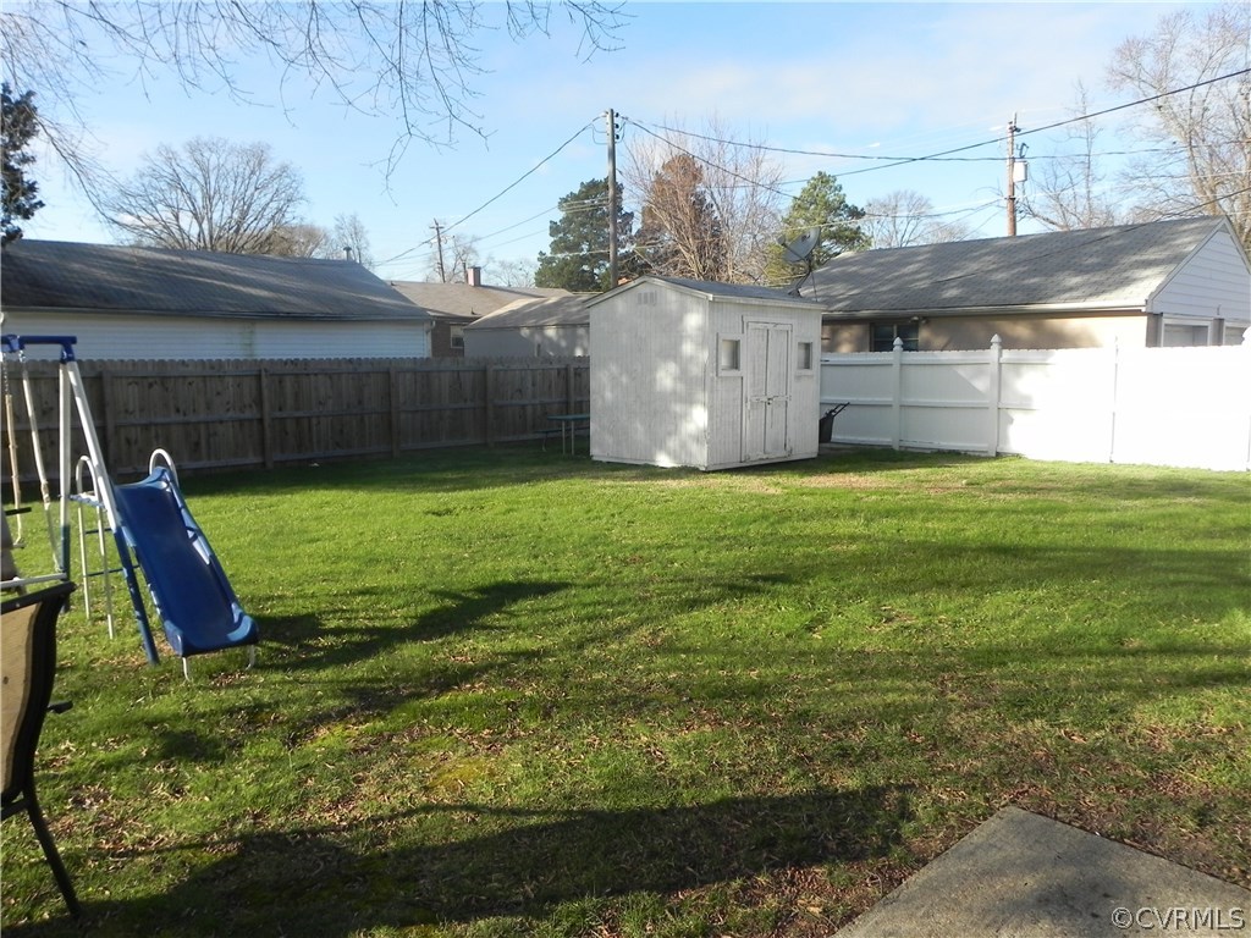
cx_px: 626
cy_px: 469
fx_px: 940
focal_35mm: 26
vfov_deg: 53.1
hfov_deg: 67.3
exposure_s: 1/270
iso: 160
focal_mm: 4.6
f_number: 5.6
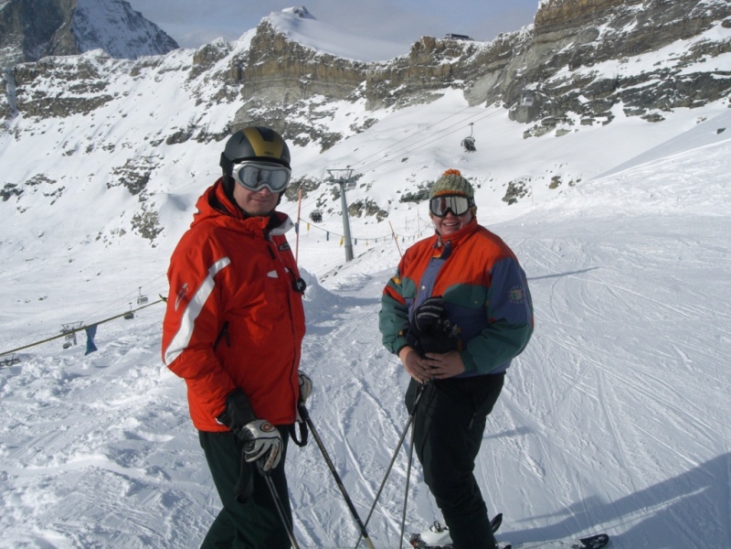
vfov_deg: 37.7
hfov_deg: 49.0
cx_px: 366
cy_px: 274
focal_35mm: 38
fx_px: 802
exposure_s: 1/2000
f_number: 4.4
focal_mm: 6.3
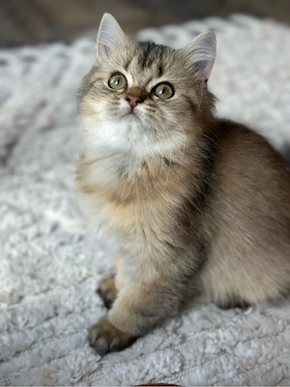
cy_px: 194
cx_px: 145
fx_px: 536
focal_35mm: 48
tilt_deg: -33.1
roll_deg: +0.3
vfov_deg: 39.7
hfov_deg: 30.3
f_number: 1.78
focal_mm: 6.86
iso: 80
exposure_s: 1/101
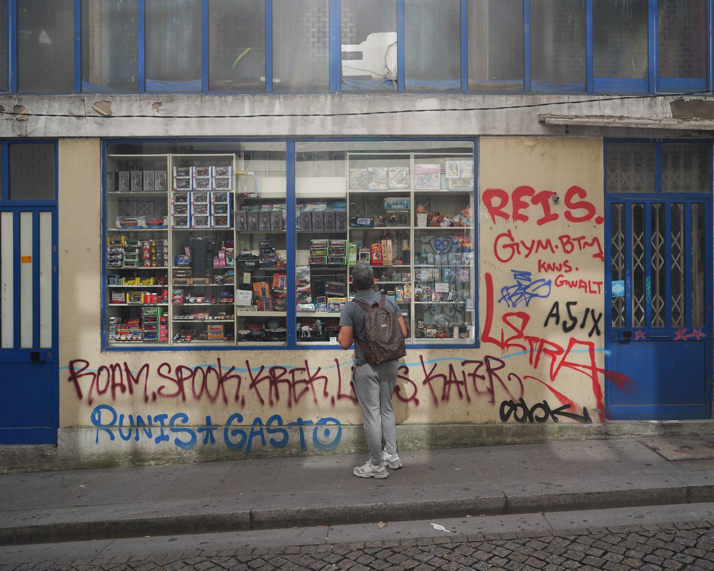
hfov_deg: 62.1
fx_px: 592
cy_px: 284
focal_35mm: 28
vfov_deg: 51.5
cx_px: 385
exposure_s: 1/100
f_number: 9
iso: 100
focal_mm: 24
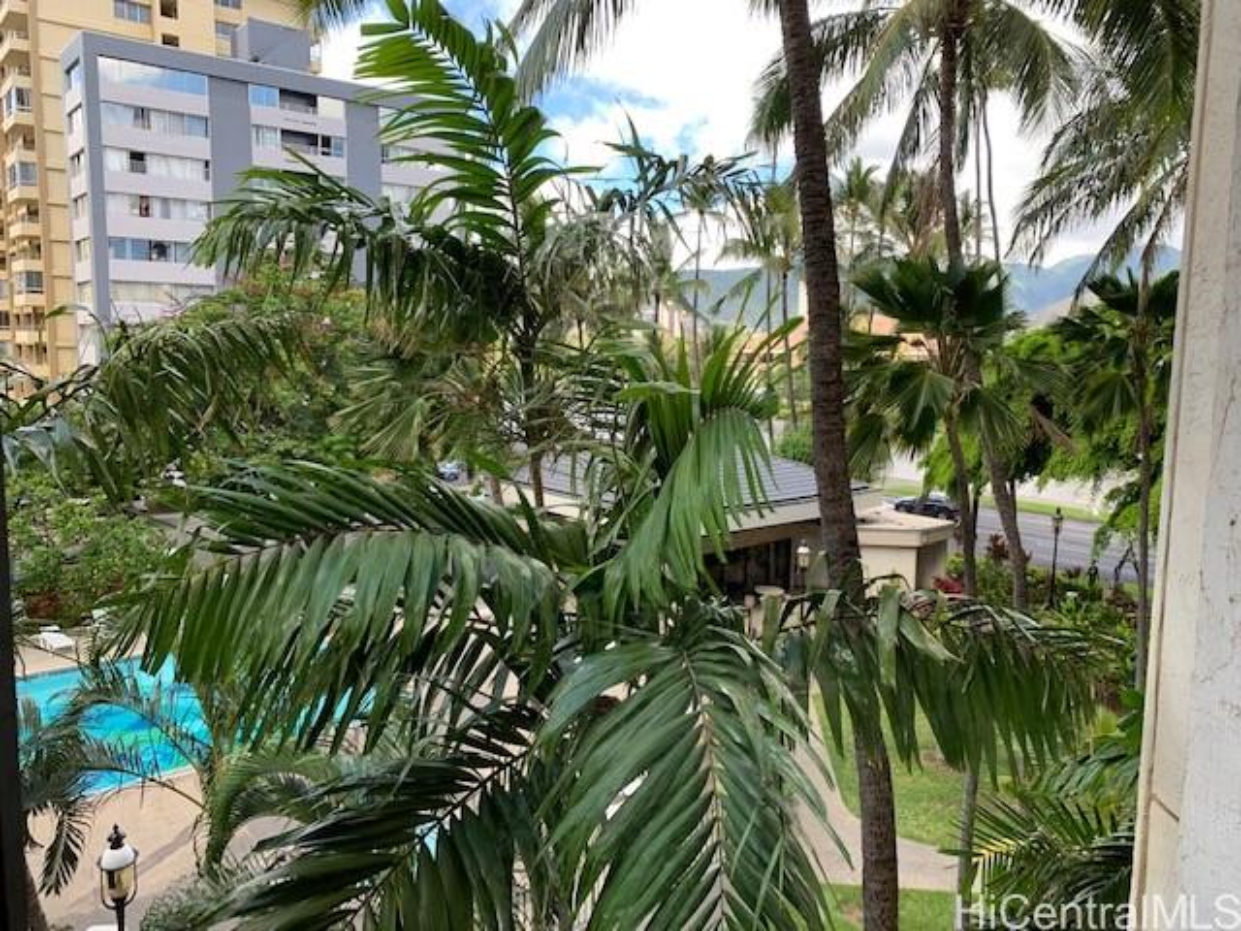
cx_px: 620
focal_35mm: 26
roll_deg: -0.5
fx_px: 932
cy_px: 466
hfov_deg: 67.3
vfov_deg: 53.1
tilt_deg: -6.4
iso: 25
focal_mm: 4.25
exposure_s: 1/121
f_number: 1.8
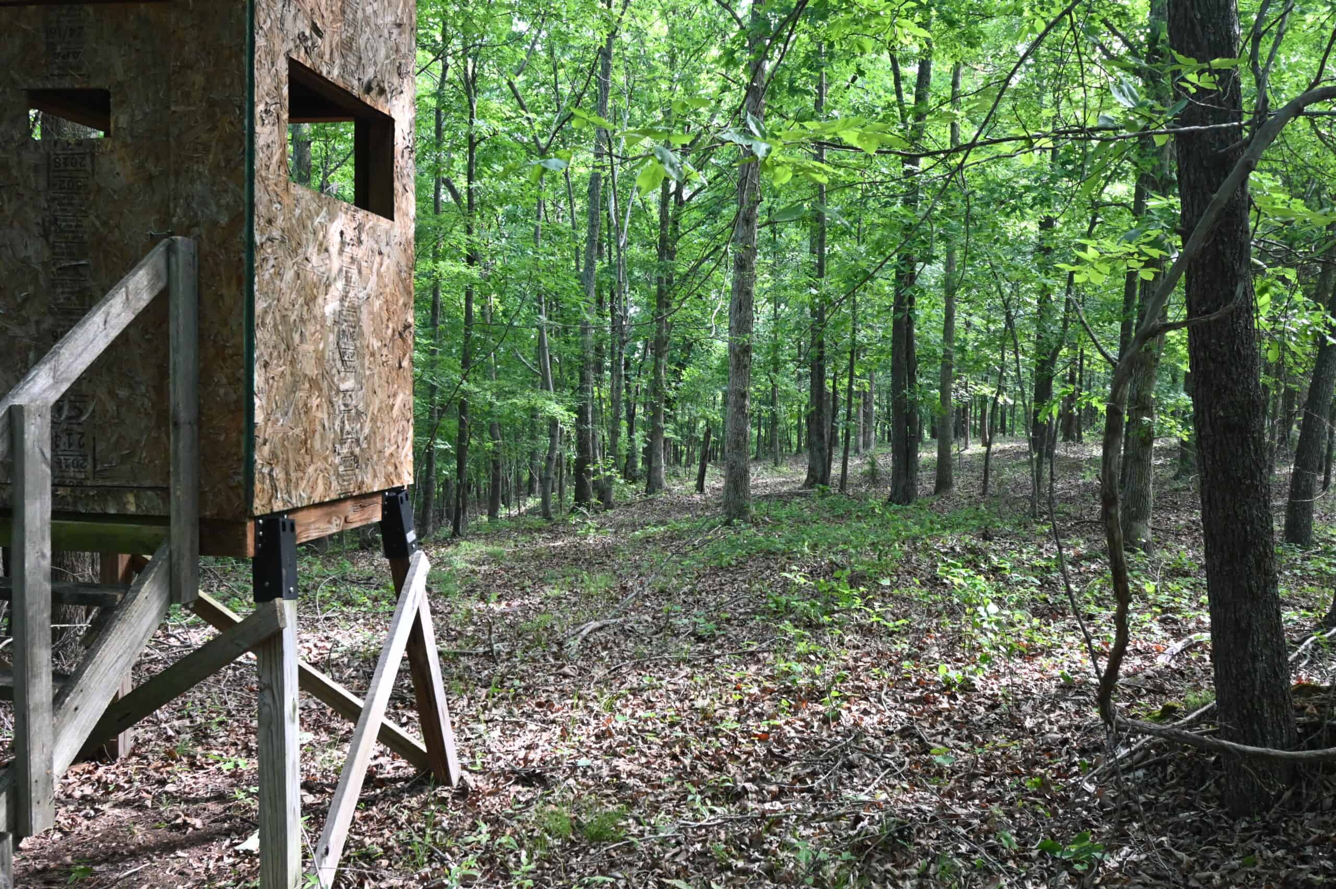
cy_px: 444
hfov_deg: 62.0
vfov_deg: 43.6
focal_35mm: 30
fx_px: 1113
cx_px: 668
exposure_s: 1/125
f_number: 5.6
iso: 1100
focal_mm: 20
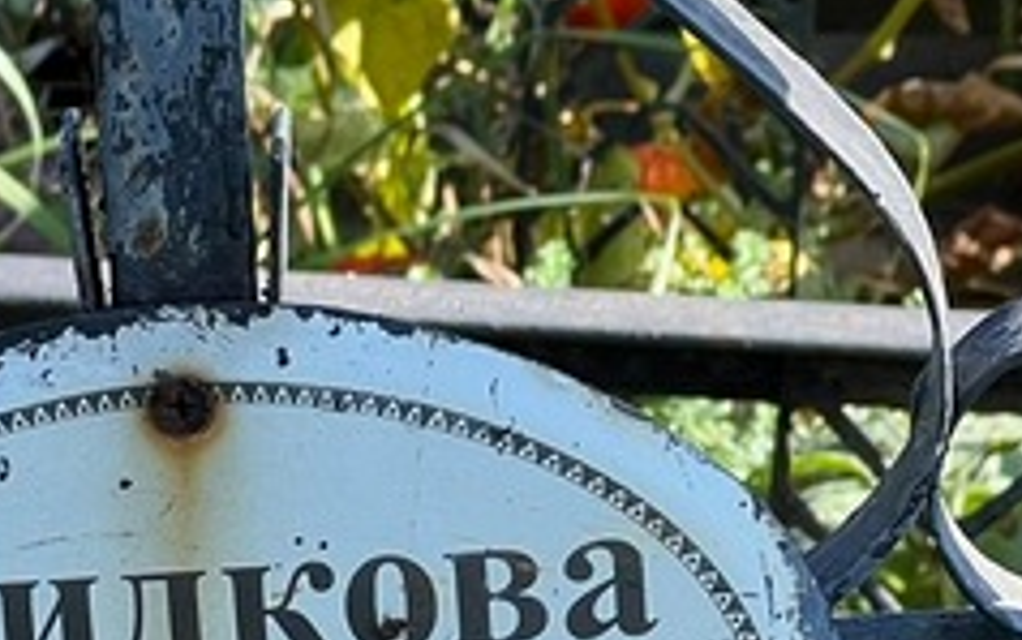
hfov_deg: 7.6
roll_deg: +0.2
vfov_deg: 4.8
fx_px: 7635
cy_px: 631
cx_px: 39
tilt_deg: -24.1
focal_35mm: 274
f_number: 2.8
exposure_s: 1/140
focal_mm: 9
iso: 32
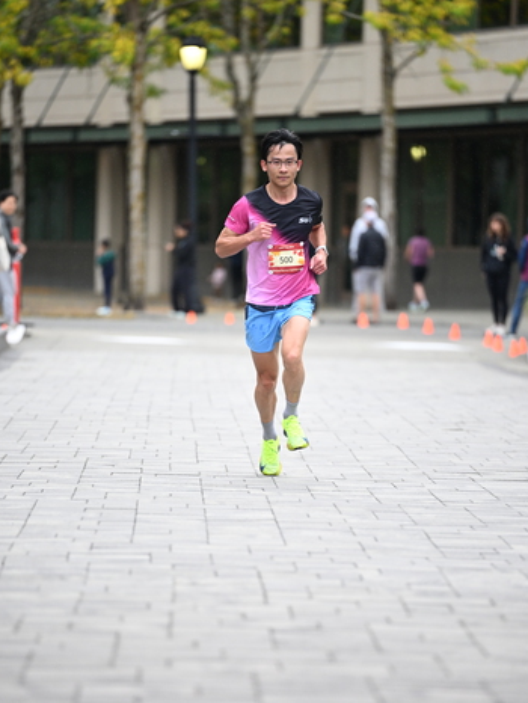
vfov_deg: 8.7
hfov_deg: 6.6
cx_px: 272
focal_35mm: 227
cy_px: 397
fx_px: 4612
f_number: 2.8
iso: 1250
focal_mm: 200
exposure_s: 1/1600
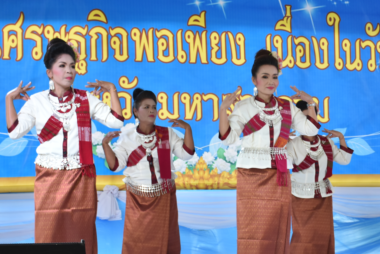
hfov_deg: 18.9
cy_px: 150
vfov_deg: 12.8
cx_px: 301
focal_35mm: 107
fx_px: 1129
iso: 400
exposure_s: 1/100
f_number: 5
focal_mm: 38
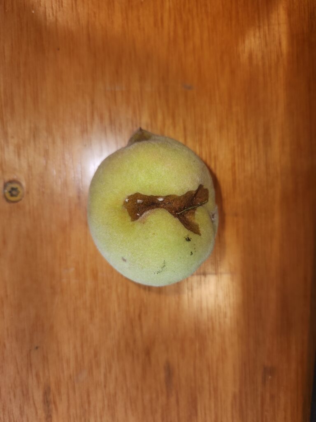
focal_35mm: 23
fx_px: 280
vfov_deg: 73.9
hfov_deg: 58.9
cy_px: 211
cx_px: 158
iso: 50
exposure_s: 1/60
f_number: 1.8
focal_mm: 5.4
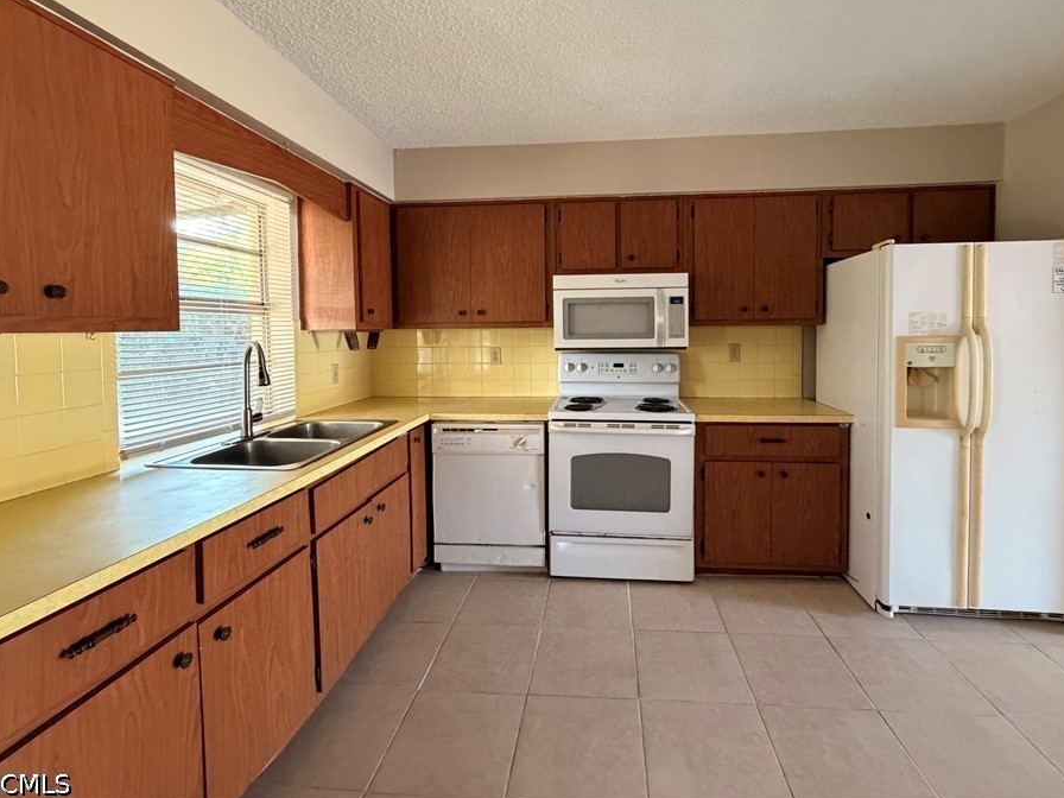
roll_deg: +0.6
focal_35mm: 16
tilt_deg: -2.9
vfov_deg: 77.7
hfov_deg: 94.4
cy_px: 348
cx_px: 566
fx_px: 492
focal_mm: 2.22
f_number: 2.2
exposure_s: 1/60
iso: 640
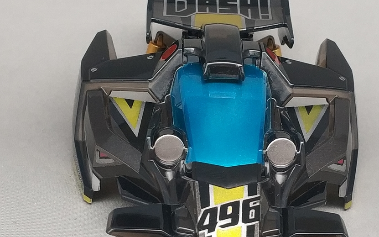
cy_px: 149
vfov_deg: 26.2
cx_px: 225
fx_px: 506
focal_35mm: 49
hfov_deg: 40.9
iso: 232
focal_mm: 4.5
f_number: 2
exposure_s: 1/25
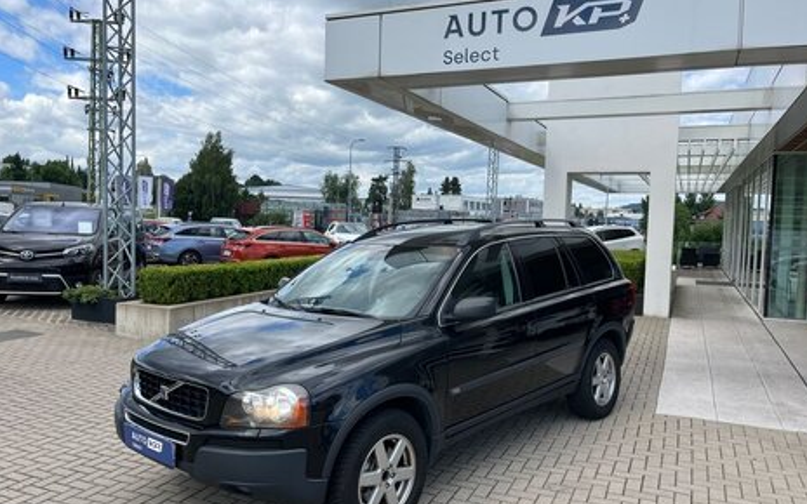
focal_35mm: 29
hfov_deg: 64.6
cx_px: 393
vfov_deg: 43.1
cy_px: 261
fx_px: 638
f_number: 1.6
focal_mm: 5.1
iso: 50
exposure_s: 1/2513
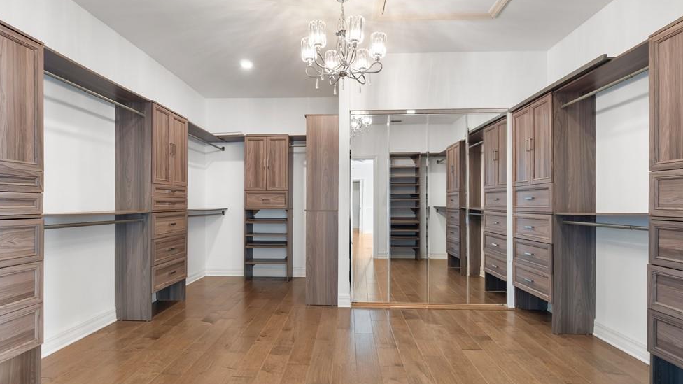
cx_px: 339
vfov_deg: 67.0
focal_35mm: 16
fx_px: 290
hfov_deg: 99.4
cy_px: 204
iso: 200
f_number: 7.1
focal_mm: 7
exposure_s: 1/3
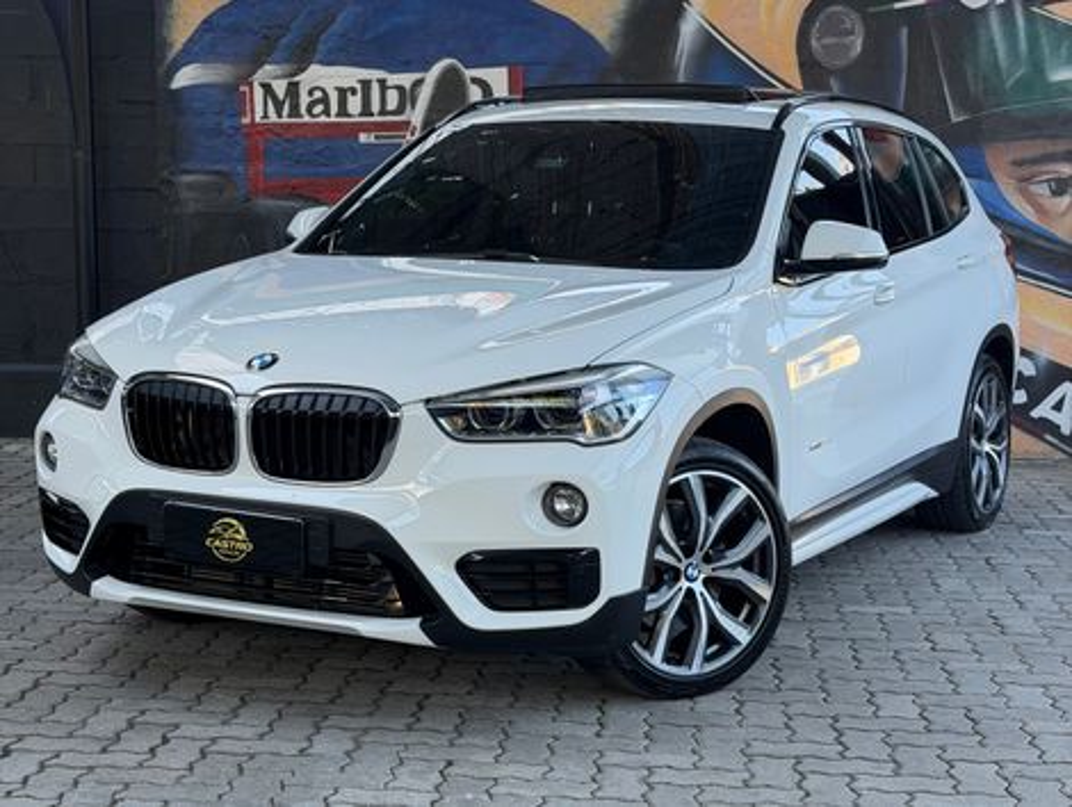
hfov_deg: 39.6
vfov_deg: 30.3
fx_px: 1489
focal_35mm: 48
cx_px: 536
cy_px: 404
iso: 160
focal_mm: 6.76
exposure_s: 1/220
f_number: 1.78
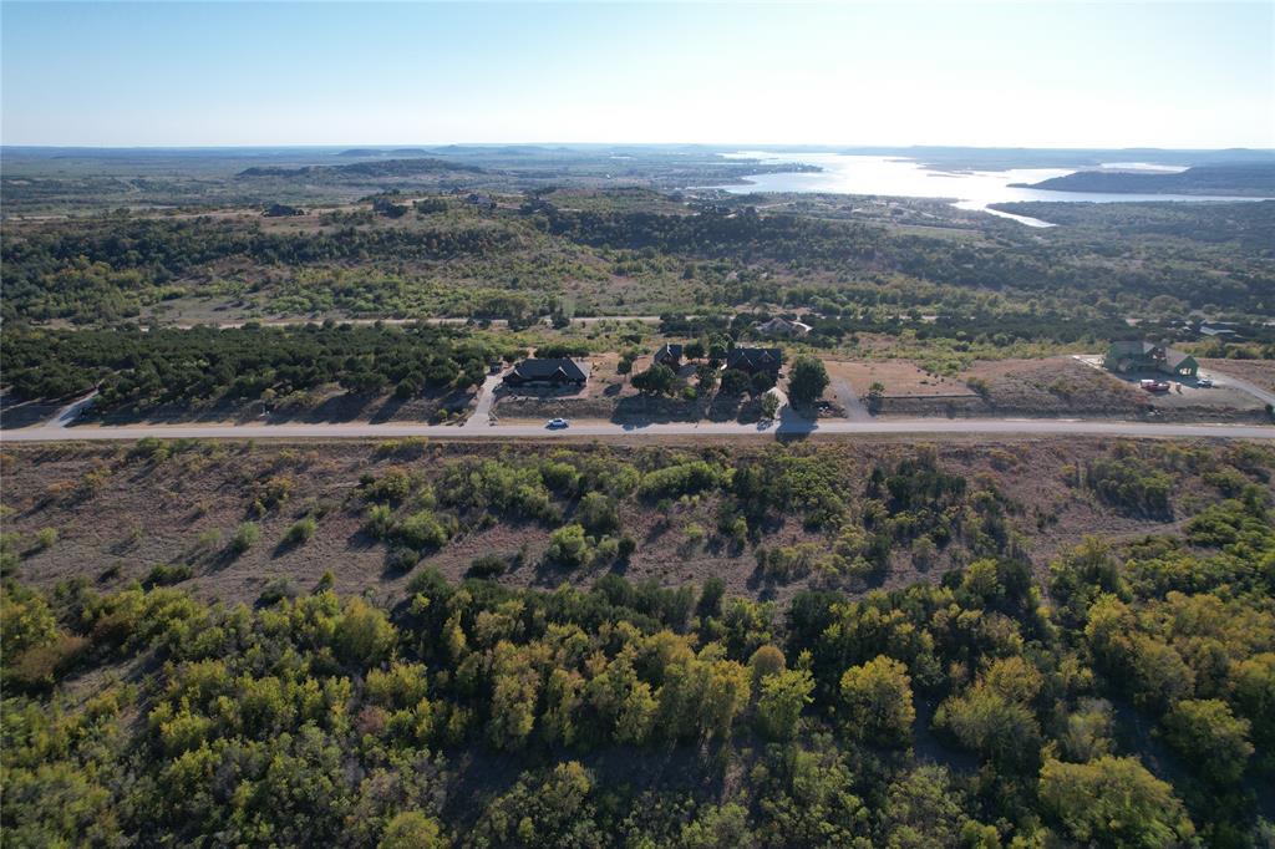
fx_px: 779
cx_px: 638
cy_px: 424
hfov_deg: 78.6
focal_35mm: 22
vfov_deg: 57.2
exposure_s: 1/2000
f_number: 2.8
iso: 100
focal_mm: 8.38
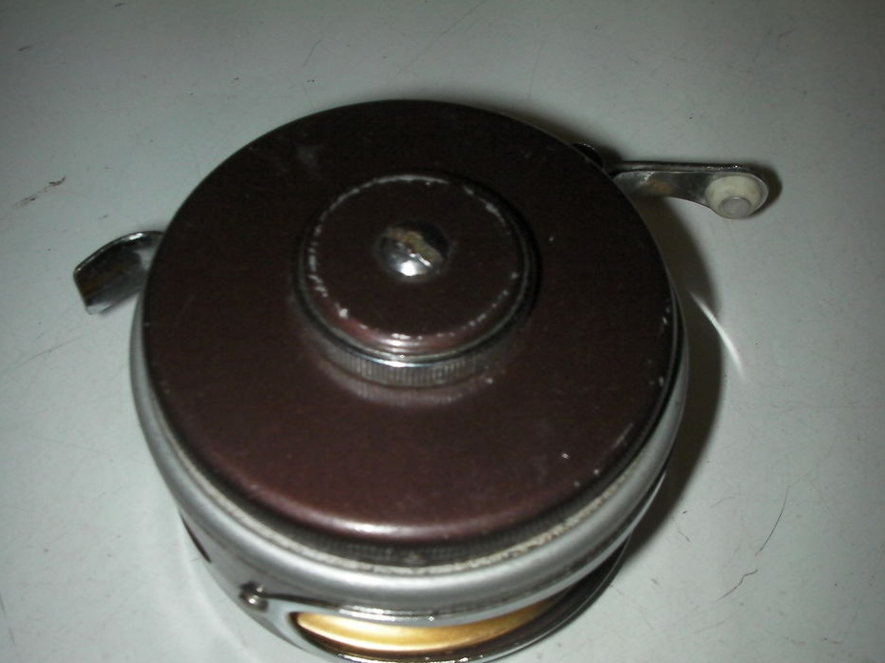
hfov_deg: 45.8
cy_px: 352
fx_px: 1048
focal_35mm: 41
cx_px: 414
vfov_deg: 35.1
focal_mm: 6.3
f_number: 5.6
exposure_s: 1/30
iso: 200
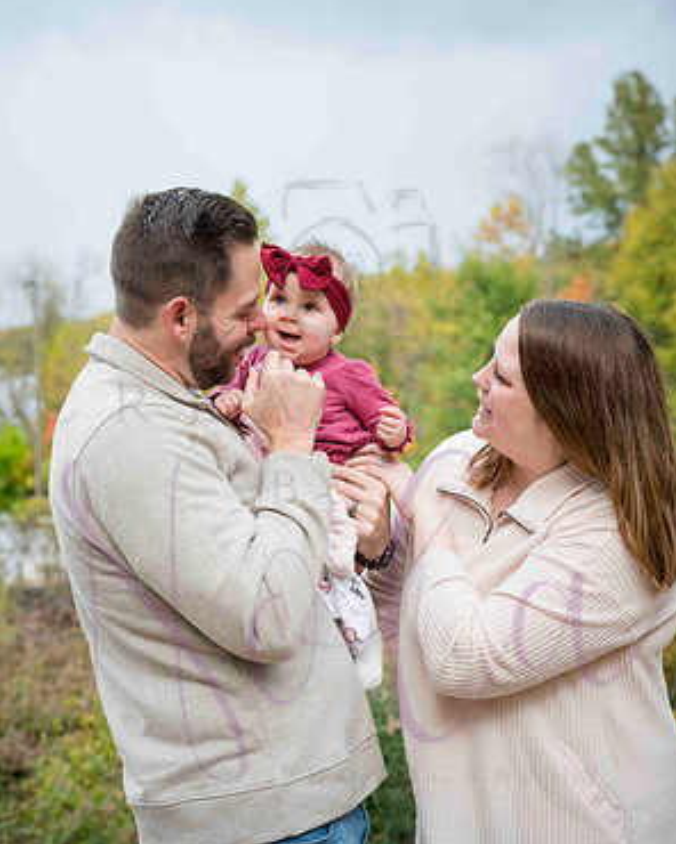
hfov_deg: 26.7
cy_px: 484
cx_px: 340
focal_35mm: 57
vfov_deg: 33.0
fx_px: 1425
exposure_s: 1/500
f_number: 4
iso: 400
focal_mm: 50
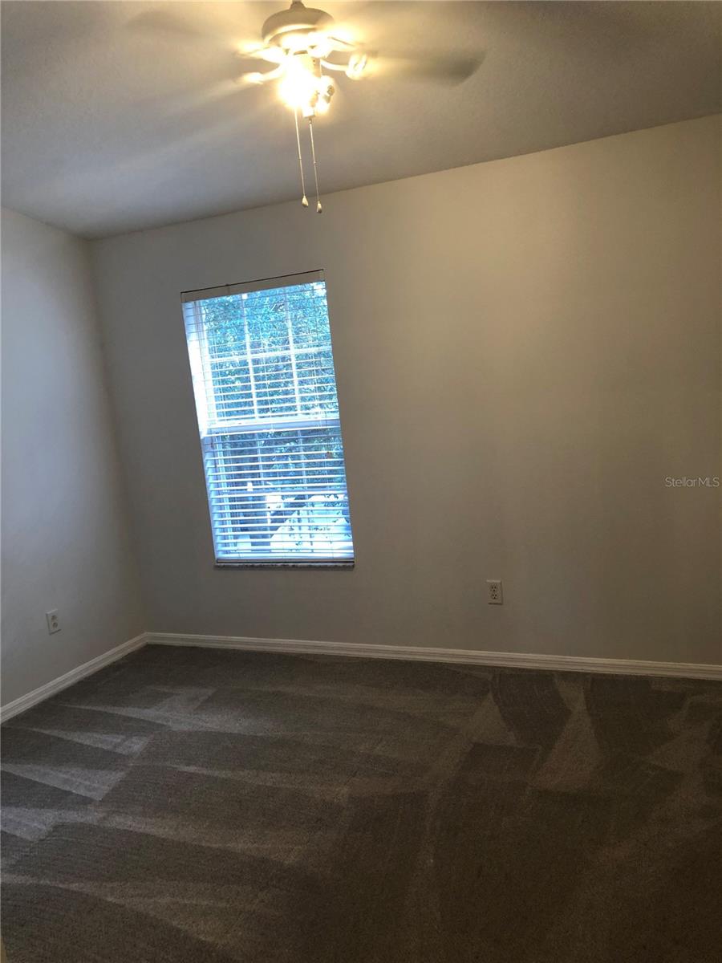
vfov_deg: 63.4
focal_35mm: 28
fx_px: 779
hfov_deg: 49.7
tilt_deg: -7.9
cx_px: 361
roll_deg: +6.4
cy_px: 482
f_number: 1.8
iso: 40
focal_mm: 3.99
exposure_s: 1/20
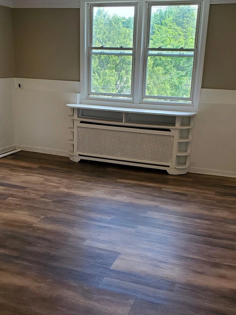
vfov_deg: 48.9
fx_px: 345
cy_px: 173
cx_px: 128
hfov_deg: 37.7
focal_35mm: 38
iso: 80
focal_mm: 4.3
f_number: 2.4
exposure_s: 1/120
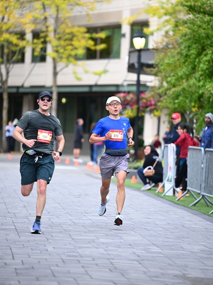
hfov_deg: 7.8
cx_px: 106
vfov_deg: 10.4
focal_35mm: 191
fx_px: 1569
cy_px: 125
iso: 1000
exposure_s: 1/1600
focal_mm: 175
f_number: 2.8
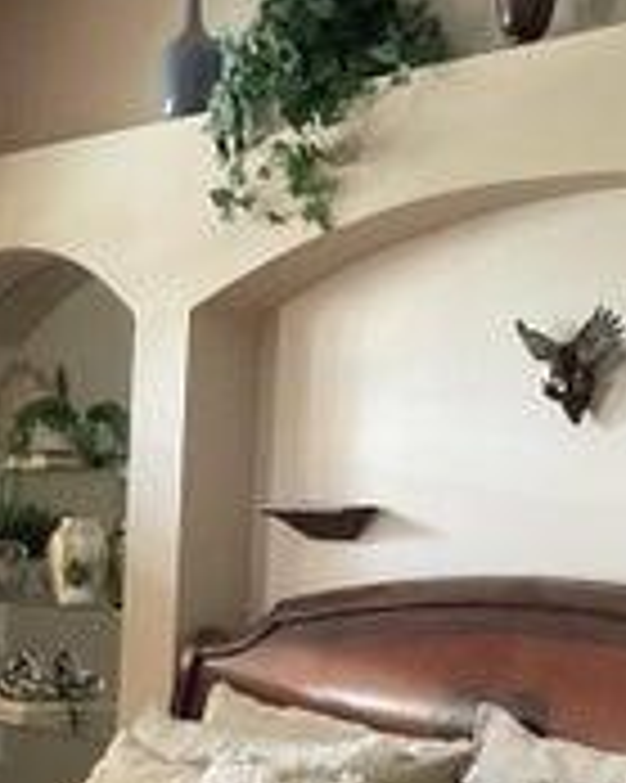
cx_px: 162
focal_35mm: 104
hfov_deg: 14.7
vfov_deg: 18.1
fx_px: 2411
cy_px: 742
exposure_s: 1/30
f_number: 1.8
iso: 400
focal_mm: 3
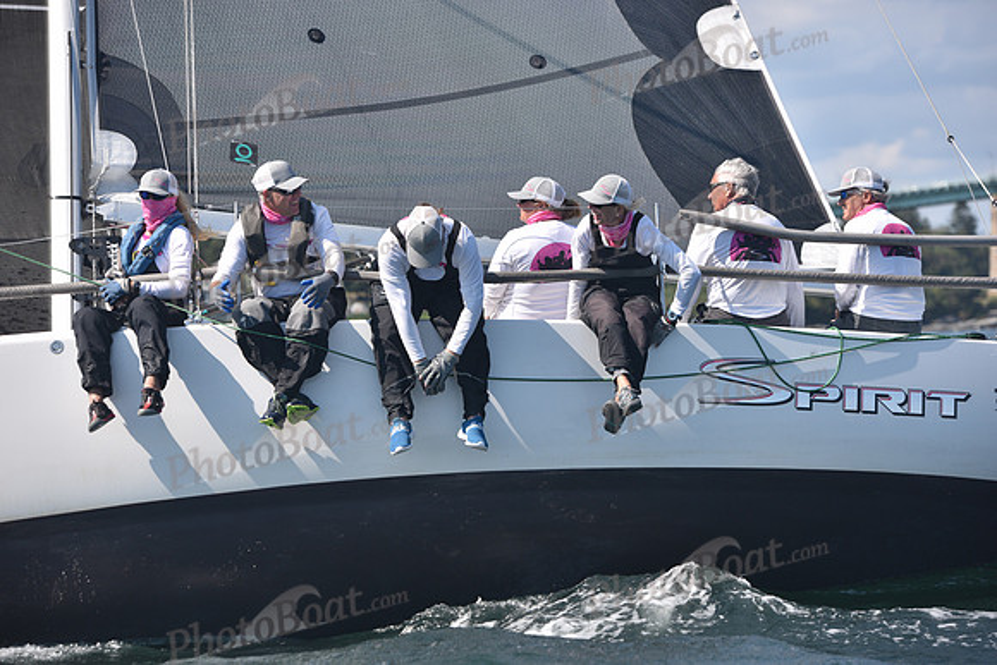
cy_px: 332
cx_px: 498
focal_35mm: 125
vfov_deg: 11.0
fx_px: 3462
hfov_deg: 16.4
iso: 250
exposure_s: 1/1000
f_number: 4.5
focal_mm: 125
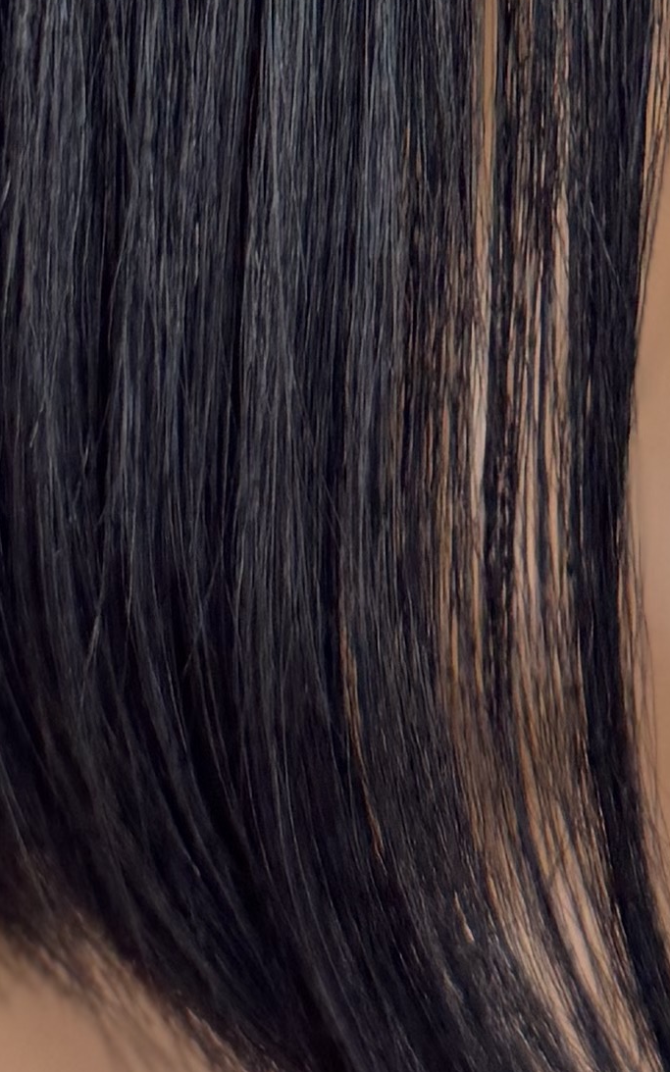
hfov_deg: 9.8
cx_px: 655
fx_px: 3886
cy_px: -711
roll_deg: +0.1
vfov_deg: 14.3
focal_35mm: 133
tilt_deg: -2.8
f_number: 1.78
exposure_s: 1/121
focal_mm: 6.76
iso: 125
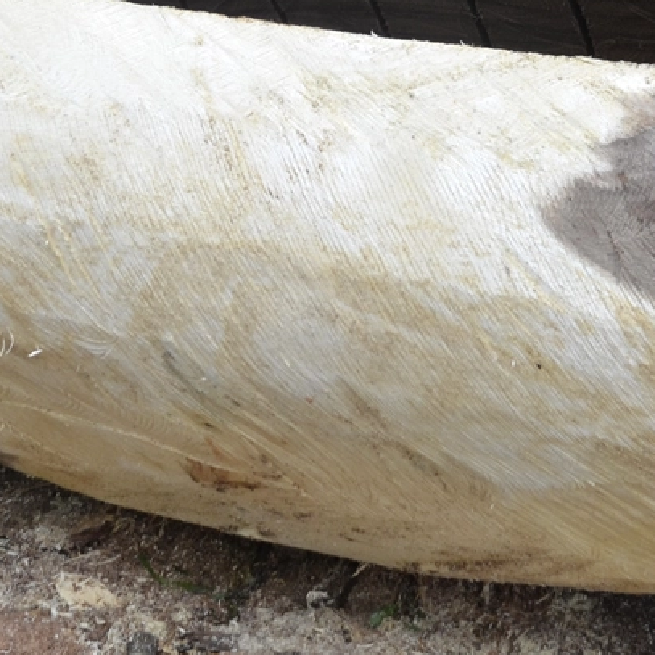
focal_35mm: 122
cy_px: 85
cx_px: 470
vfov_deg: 14.2
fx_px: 2612
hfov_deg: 14.3
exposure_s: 1/100
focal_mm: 26
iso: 400
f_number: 5
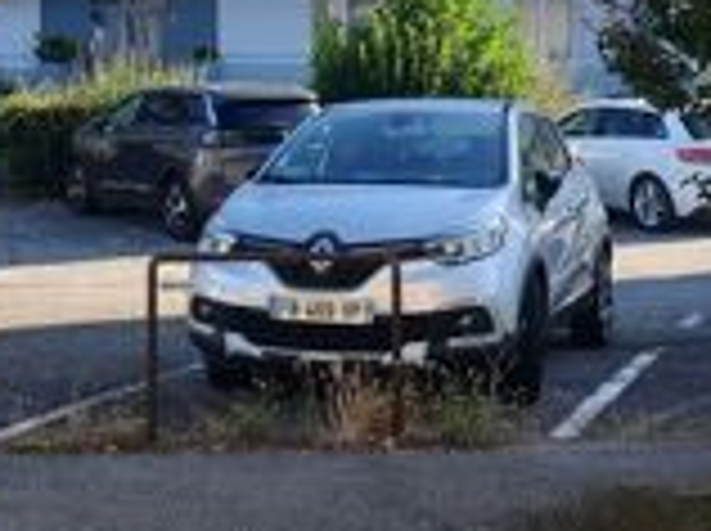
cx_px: 225
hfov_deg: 24.6
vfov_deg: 18.0
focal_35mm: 79
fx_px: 1620
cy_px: -32
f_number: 2.4
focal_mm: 4.3
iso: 50
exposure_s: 1/997
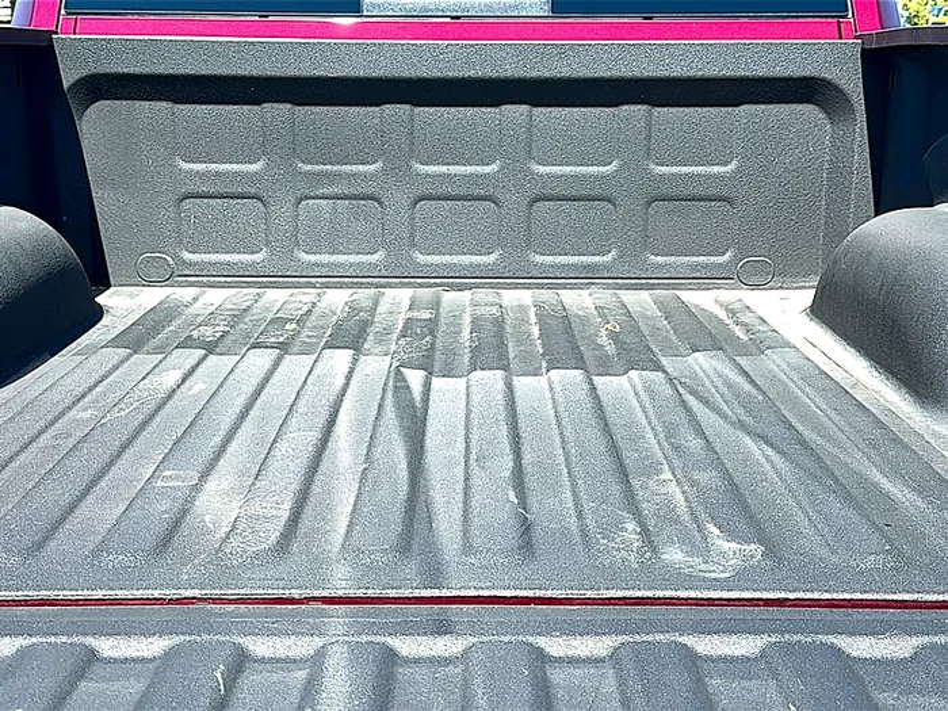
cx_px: 474
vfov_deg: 34.3
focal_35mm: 42
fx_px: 1150
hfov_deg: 44.8
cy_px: 356
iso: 80
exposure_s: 1/1618
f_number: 1.78
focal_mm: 6.86
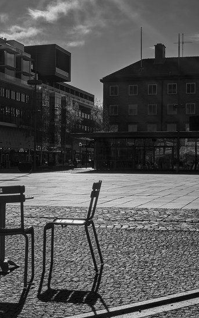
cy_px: 172
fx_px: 547
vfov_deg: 32.5
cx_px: 18
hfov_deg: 20.2
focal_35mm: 63
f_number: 16
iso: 50
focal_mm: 35
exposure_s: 1/200
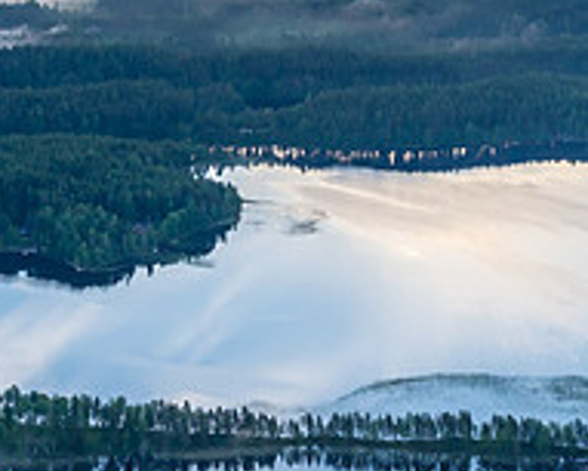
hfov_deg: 14.4
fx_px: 2298
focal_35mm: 132
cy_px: -32
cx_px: 62
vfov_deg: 11.5
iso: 1000
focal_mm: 46
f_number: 4.5
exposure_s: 1/2000
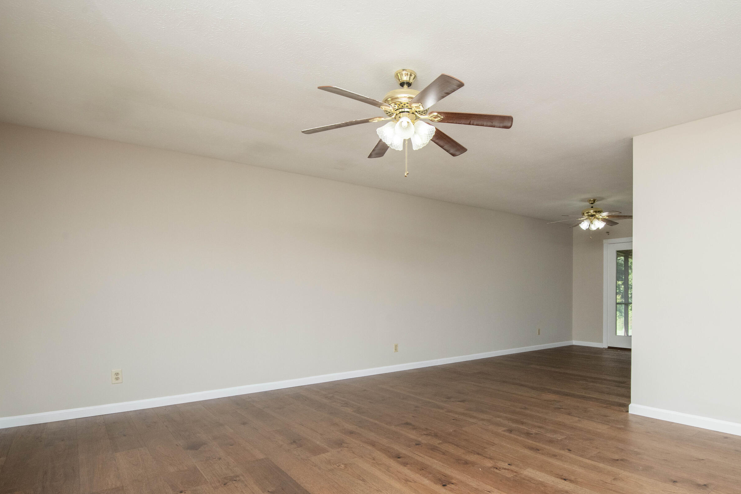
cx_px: 437
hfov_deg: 83.2
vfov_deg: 61.3
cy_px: 301
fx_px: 412
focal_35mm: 20
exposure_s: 1/250
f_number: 9
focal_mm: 16
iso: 500
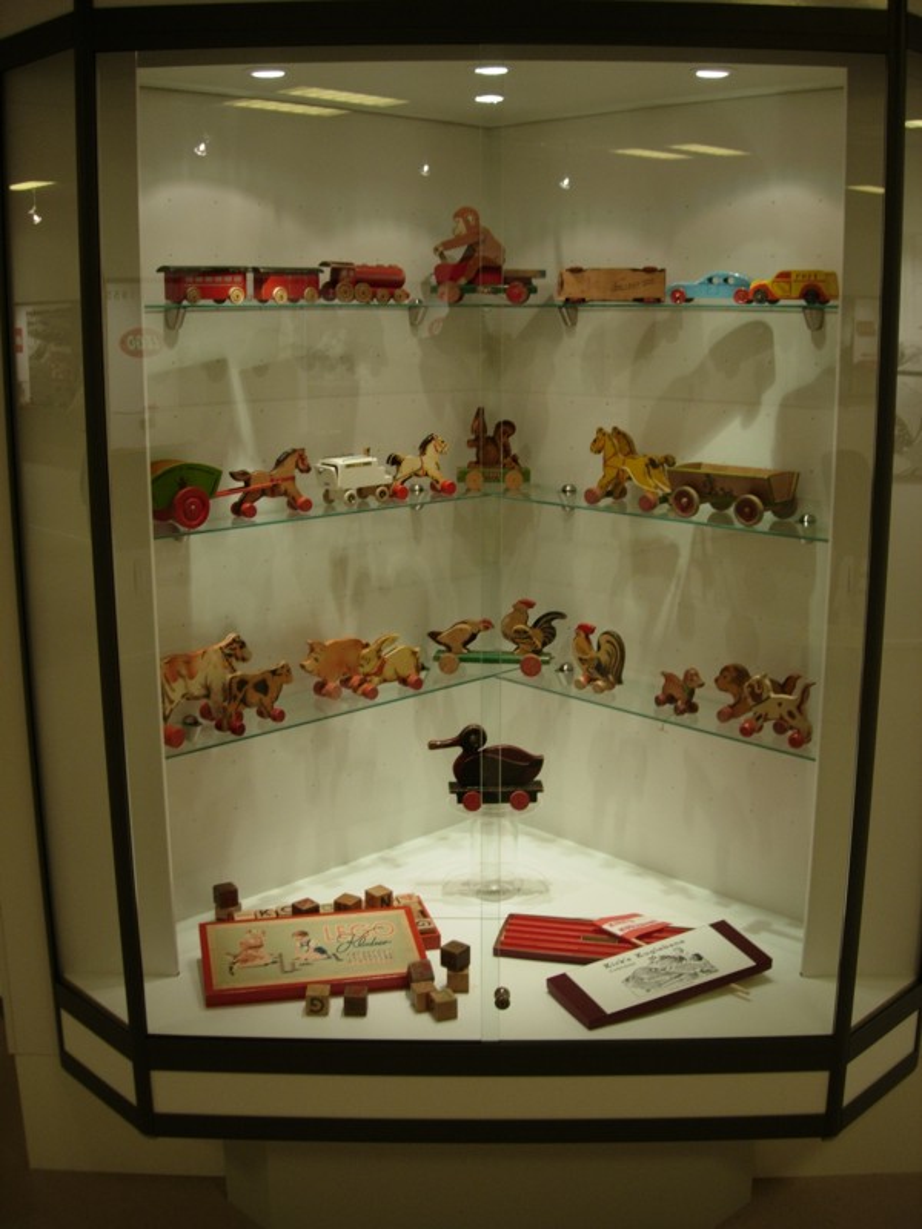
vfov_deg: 49.0
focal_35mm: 38
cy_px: 614
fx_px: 1350
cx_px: 461
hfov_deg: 37.7
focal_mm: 7.8
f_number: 2.8
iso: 68
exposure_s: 1/32
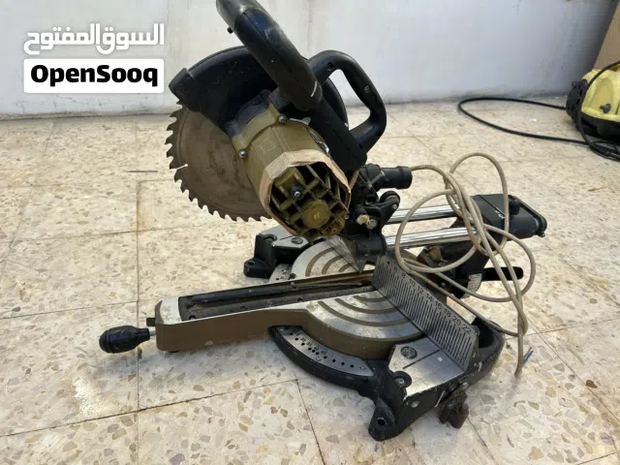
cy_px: 232
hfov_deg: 67.3
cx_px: 310
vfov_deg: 53.1
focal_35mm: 26
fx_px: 466
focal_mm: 5.7
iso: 50
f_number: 1.5
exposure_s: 1/443
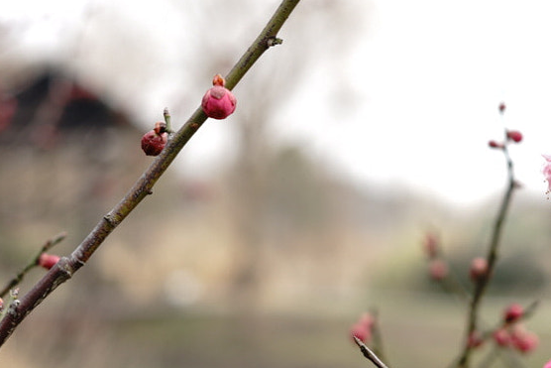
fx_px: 2204
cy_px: 257
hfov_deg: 14.1
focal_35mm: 144
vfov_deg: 9.5
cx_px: 533
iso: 50
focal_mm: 50
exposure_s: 1/80
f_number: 5
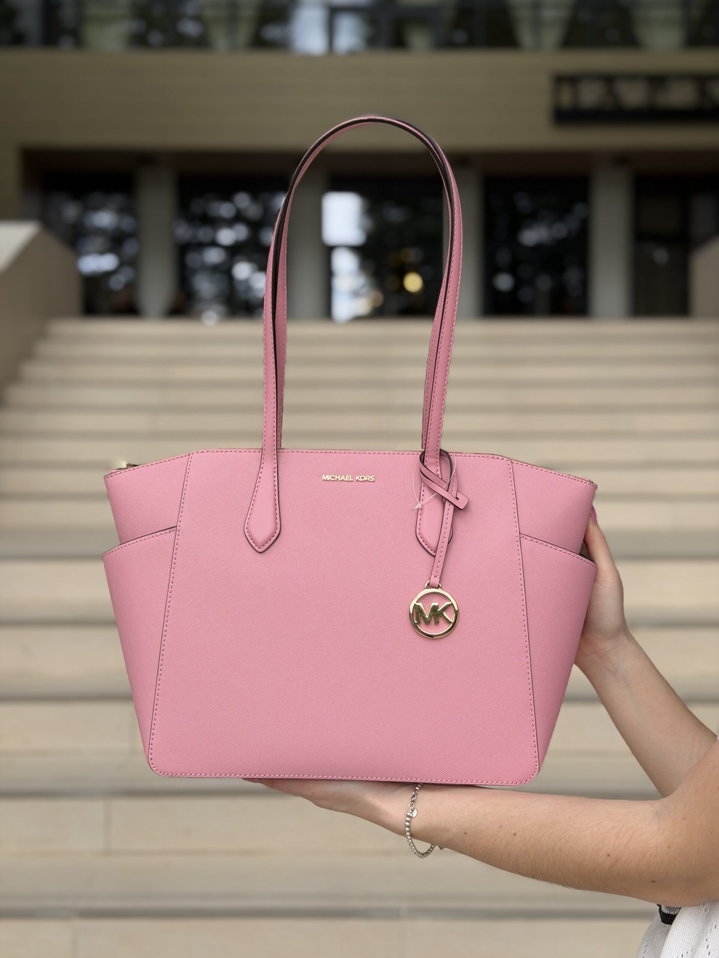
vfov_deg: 39.7
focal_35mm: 48
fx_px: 1329
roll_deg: -0.2
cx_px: 360
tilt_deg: -0.4
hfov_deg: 30.3
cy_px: 479
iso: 64
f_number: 1.78
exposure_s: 1/837
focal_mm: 6.76
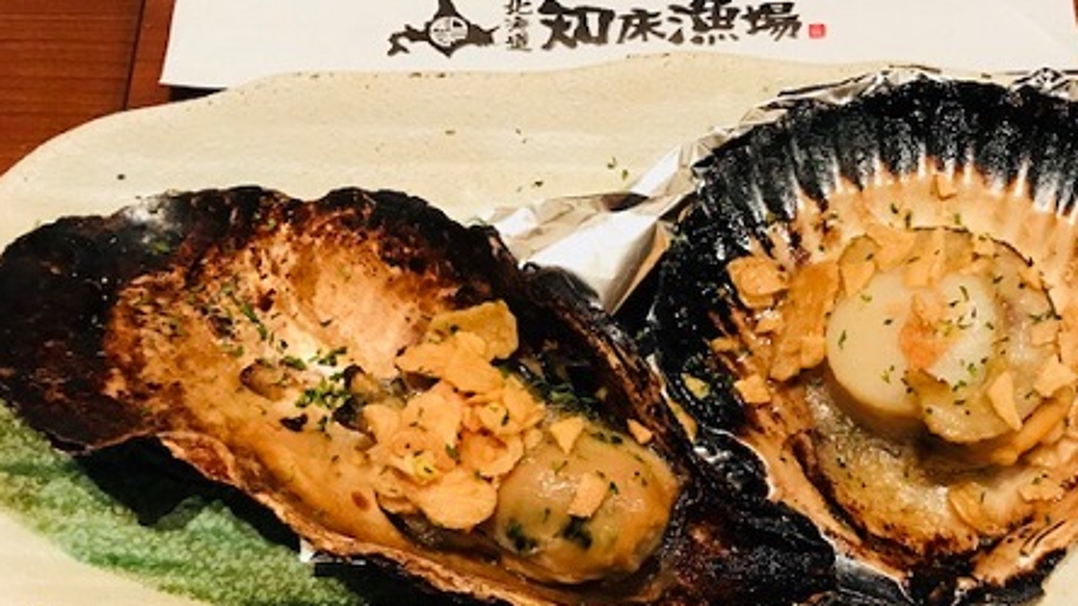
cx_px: 640
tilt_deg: -67.6
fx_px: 1057
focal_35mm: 37
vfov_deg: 31.9
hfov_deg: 53.7
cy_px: 336
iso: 100
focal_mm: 3.99
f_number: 1.8
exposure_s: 1/15
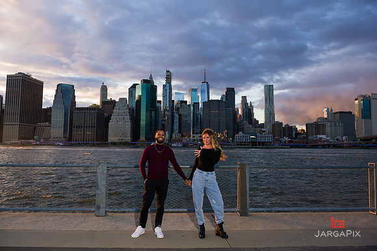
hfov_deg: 69.4
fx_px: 272
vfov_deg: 49.6
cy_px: 126
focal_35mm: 26
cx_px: 188
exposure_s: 1/125
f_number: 5
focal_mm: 26
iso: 200
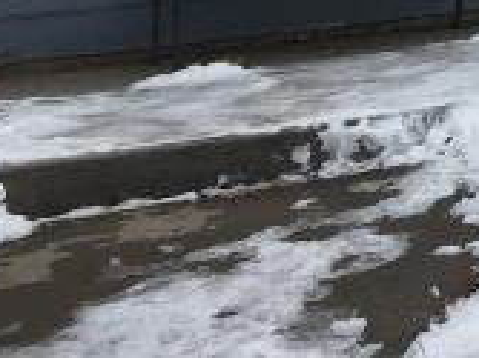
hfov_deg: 15.3
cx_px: 858
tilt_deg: +3.4
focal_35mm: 111
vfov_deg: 12.2
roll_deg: +1.8
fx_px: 1535
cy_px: -301
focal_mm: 4.15
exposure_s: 1/1350
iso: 25
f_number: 2.2
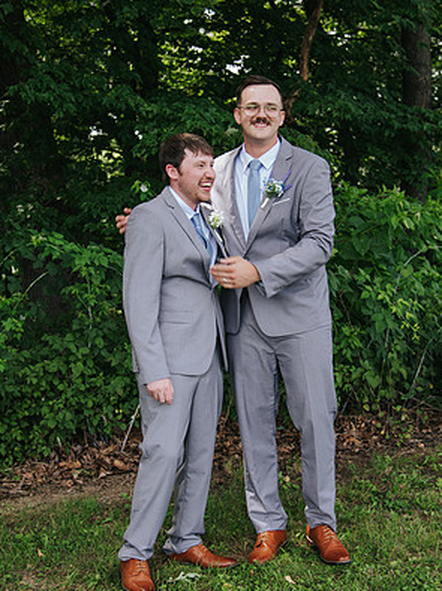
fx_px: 954
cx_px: 208
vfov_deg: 34.4
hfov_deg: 26.1
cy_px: 300
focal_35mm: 56
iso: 200
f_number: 4
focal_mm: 34
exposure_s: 1/200
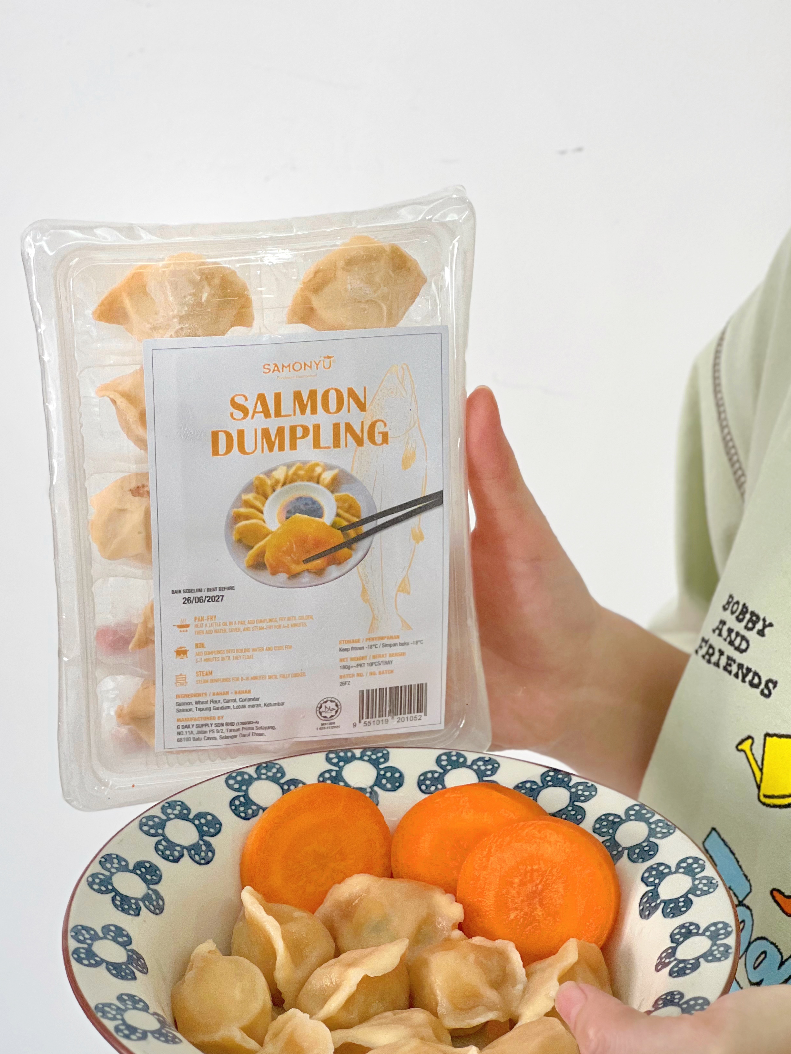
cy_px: 628
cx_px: 412
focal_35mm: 95
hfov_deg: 15.6
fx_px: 2894
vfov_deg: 20.6
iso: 125
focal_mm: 9
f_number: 2.8
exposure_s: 1/121
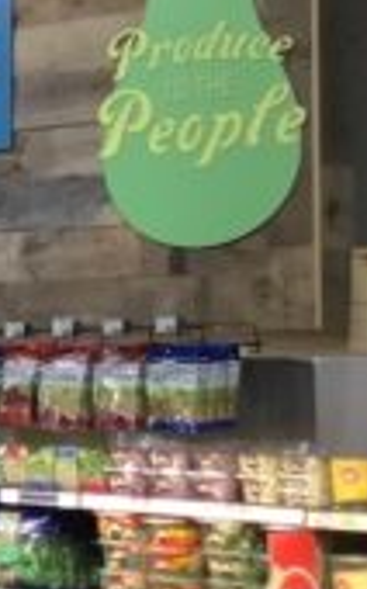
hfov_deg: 8.0
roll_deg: -1.1
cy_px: 232
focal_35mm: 147
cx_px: -589
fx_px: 2356
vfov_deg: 14.2
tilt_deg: +3.7
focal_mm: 3.3
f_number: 2.4
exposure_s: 1/30
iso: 25
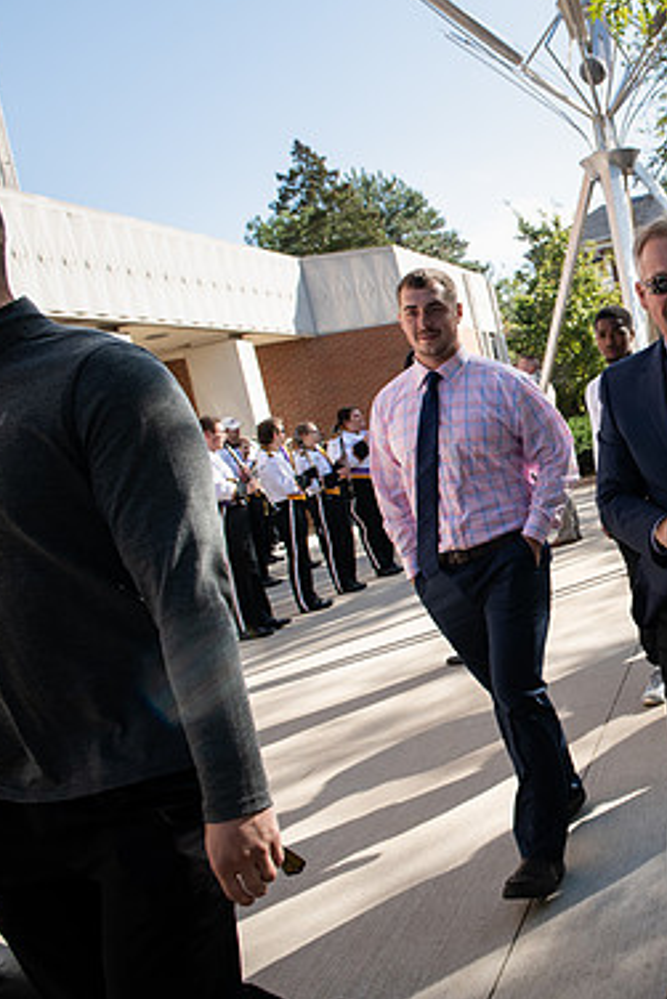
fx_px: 1027
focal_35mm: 37
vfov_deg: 51.9
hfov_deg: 32.6
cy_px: 493
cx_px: 688
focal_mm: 24
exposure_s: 1/640
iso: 400
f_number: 6.3
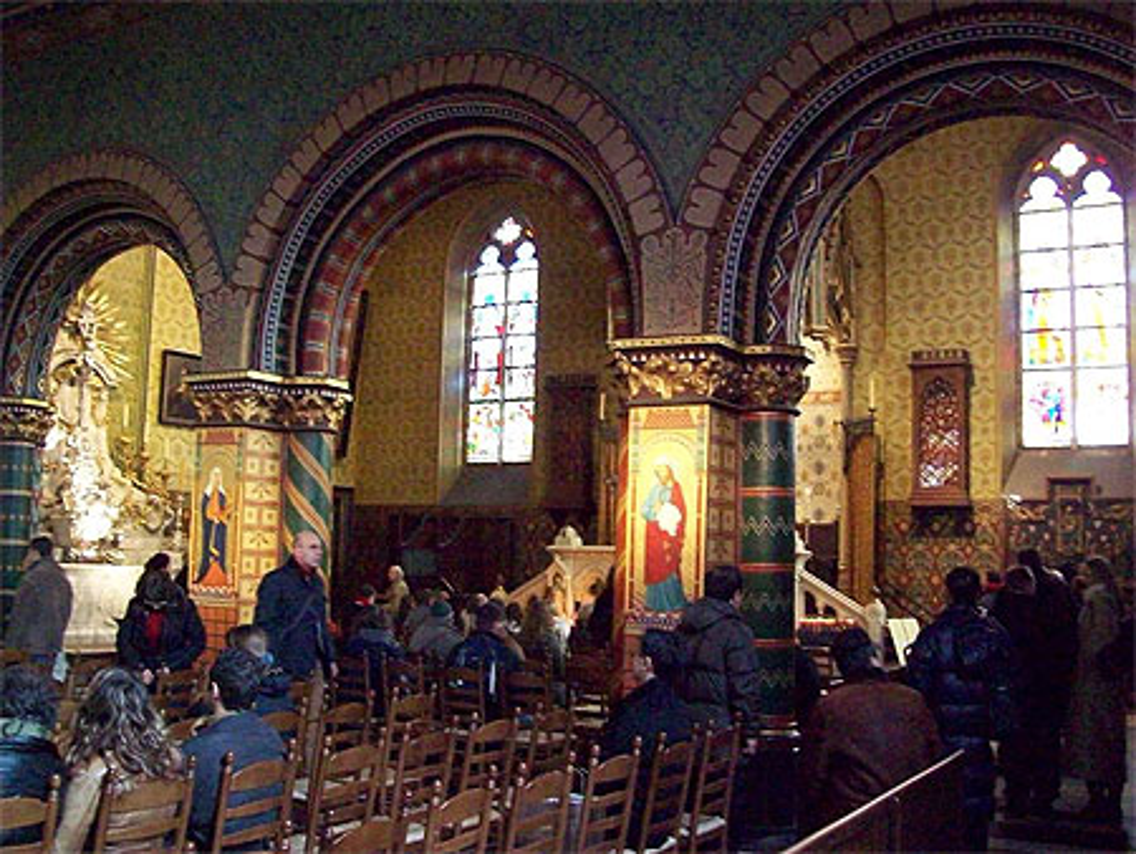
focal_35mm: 36
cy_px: 427
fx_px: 1182
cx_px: 568
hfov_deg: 51.3
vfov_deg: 39.7
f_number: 2.7
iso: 800
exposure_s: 1/15.7
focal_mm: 6
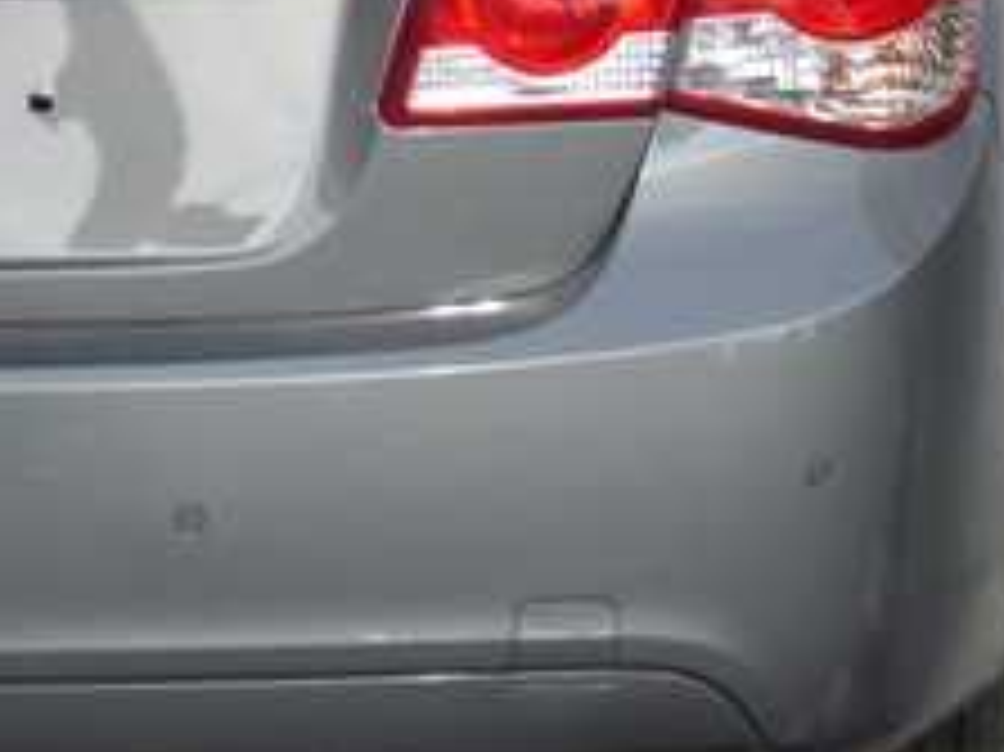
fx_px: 4667
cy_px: 162
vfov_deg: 9.2
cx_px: -158
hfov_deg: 12.0
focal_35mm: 161
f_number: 3.8
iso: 50
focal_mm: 9.9
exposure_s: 1/215
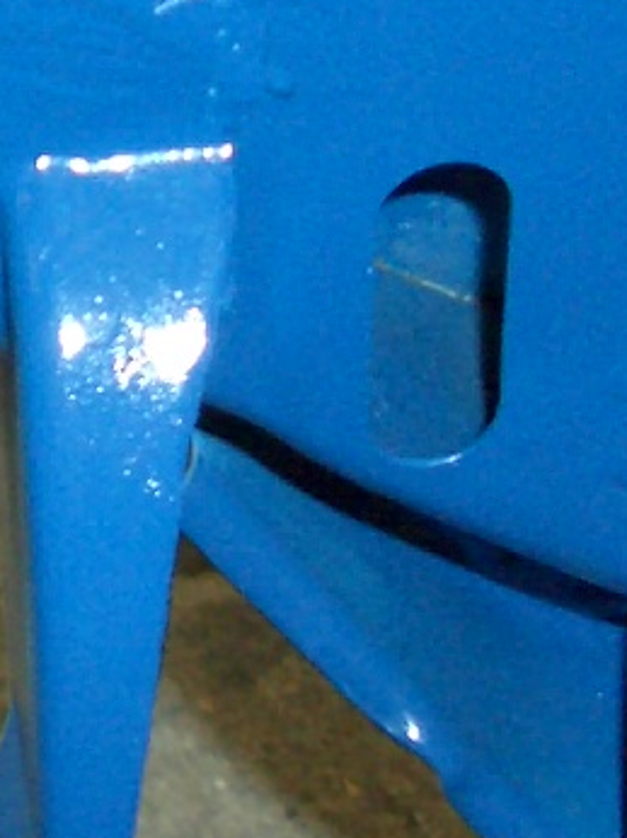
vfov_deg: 11.9
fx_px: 3917
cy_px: -249
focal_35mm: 162
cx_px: -174
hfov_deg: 9.0
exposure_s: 1/60
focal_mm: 5.8
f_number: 2.6
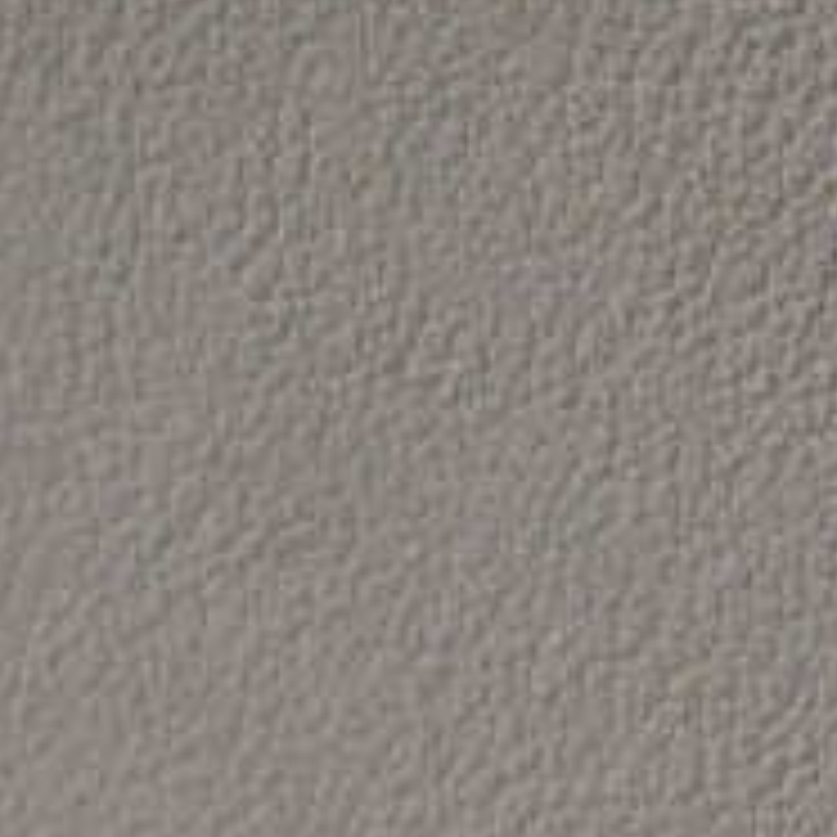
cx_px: 3564
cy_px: 1832
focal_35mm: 323
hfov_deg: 4.8
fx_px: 8828
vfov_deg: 5.3
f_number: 4.8
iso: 2200
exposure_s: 1/50
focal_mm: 29
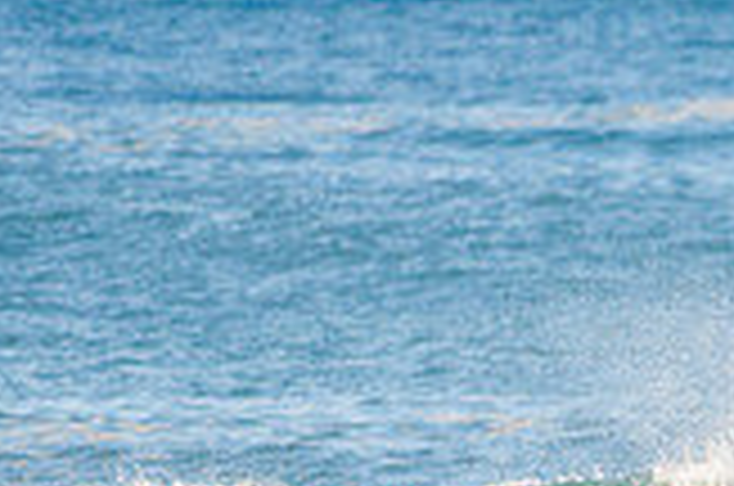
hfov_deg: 1.2
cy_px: 632
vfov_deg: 0.8
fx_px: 36302
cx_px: 1081
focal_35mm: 1784
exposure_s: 1/1600
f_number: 5.6
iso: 320
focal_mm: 500
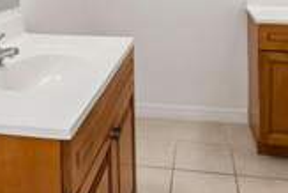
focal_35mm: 47
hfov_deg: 41.7
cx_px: 120
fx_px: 376
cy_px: -43
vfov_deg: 25.5
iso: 400
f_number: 9
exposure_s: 1/80
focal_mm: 16
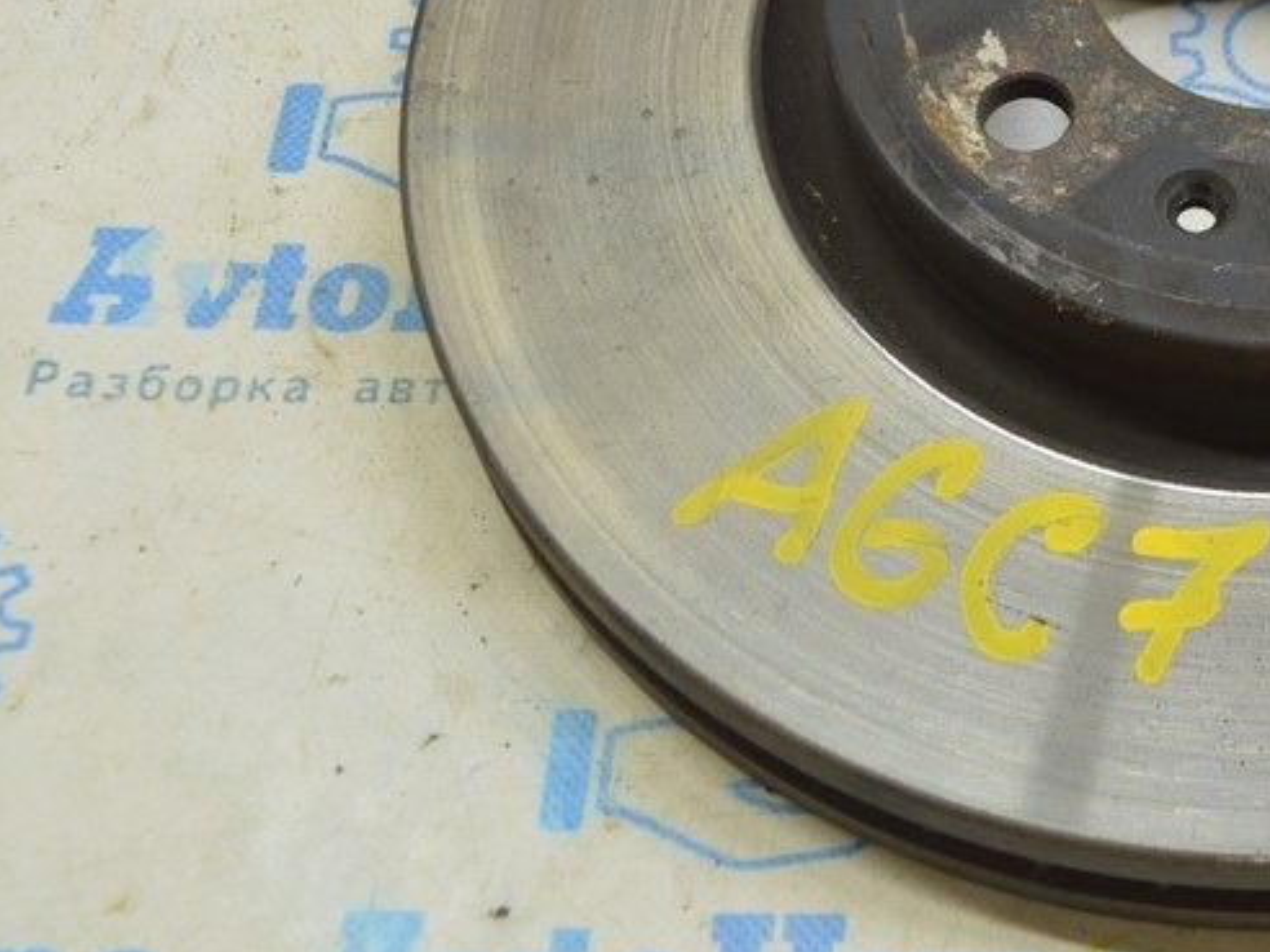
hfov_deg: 26.0
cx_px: 1193
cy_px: 148
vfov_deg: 20.1
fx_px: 2642
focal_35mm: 72
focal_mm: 24
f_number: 5.6
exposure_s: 1/20
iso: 400
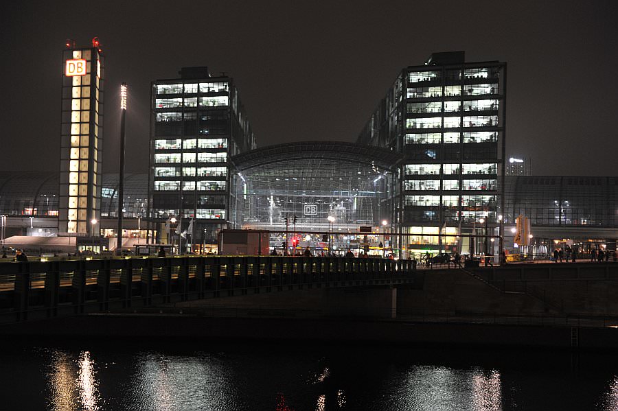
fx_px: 858
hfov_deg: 39.6
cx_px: 309
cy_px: 206
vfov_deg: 27.0
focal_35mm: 50
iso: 1600
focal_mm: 50
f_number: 3.2
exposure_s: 1/20
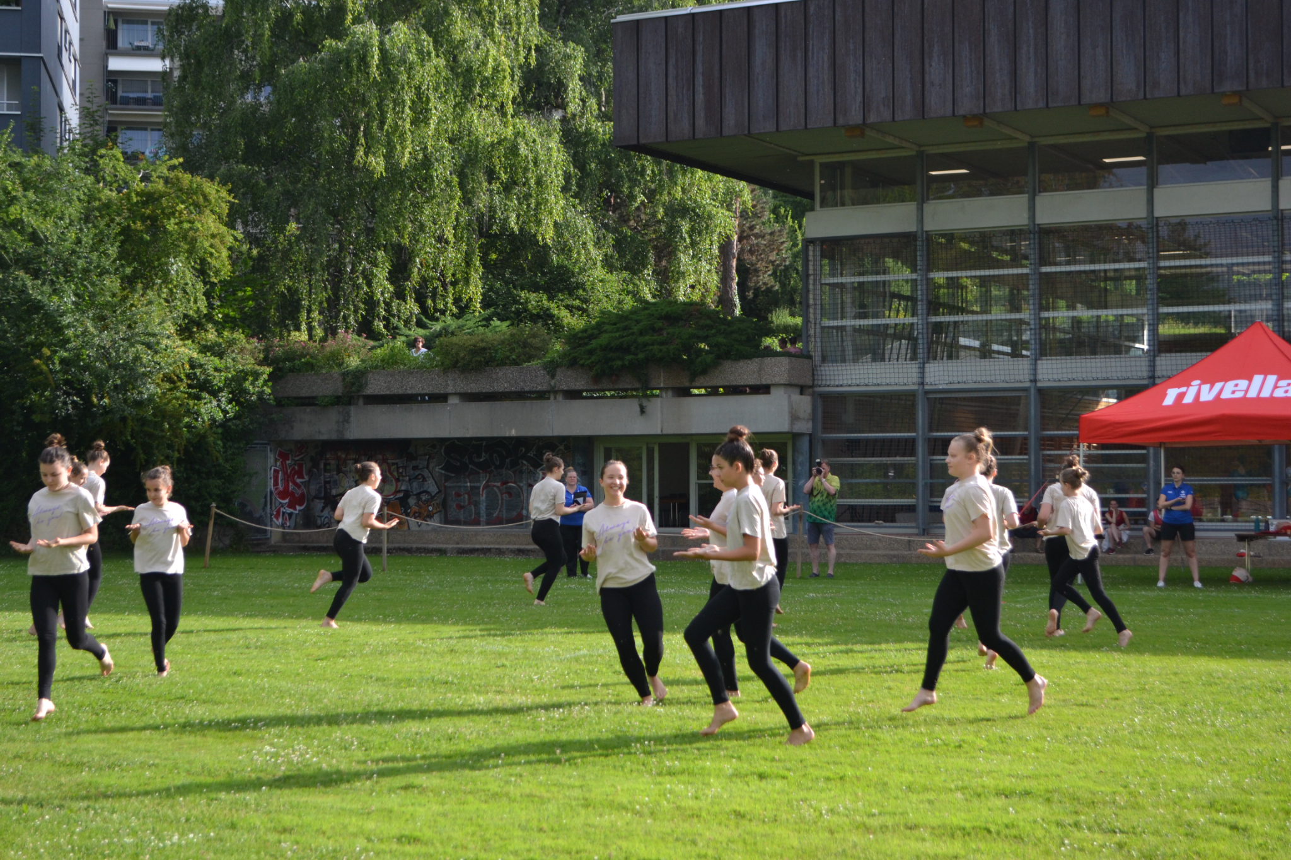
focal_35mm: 57
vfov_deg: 23.8
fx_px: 2044
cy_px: 430
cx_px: 646
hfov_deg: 35.1
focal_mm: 38
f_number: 5
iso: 400
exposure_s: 1/640
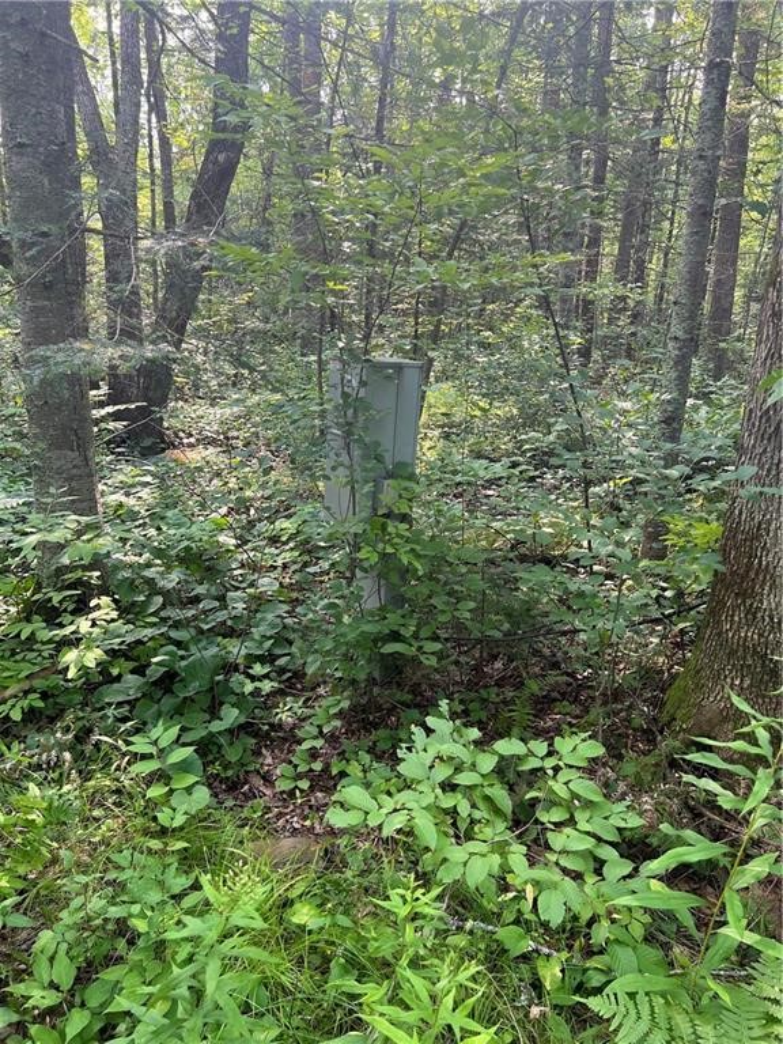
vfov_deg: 67.3
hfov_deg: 53.1
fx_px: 784
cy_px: 522
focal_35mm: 26
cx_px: 392
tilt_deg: -14.5
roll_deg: +1.1
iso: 64
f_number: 1.5
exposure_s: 1/166
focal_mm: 5.7
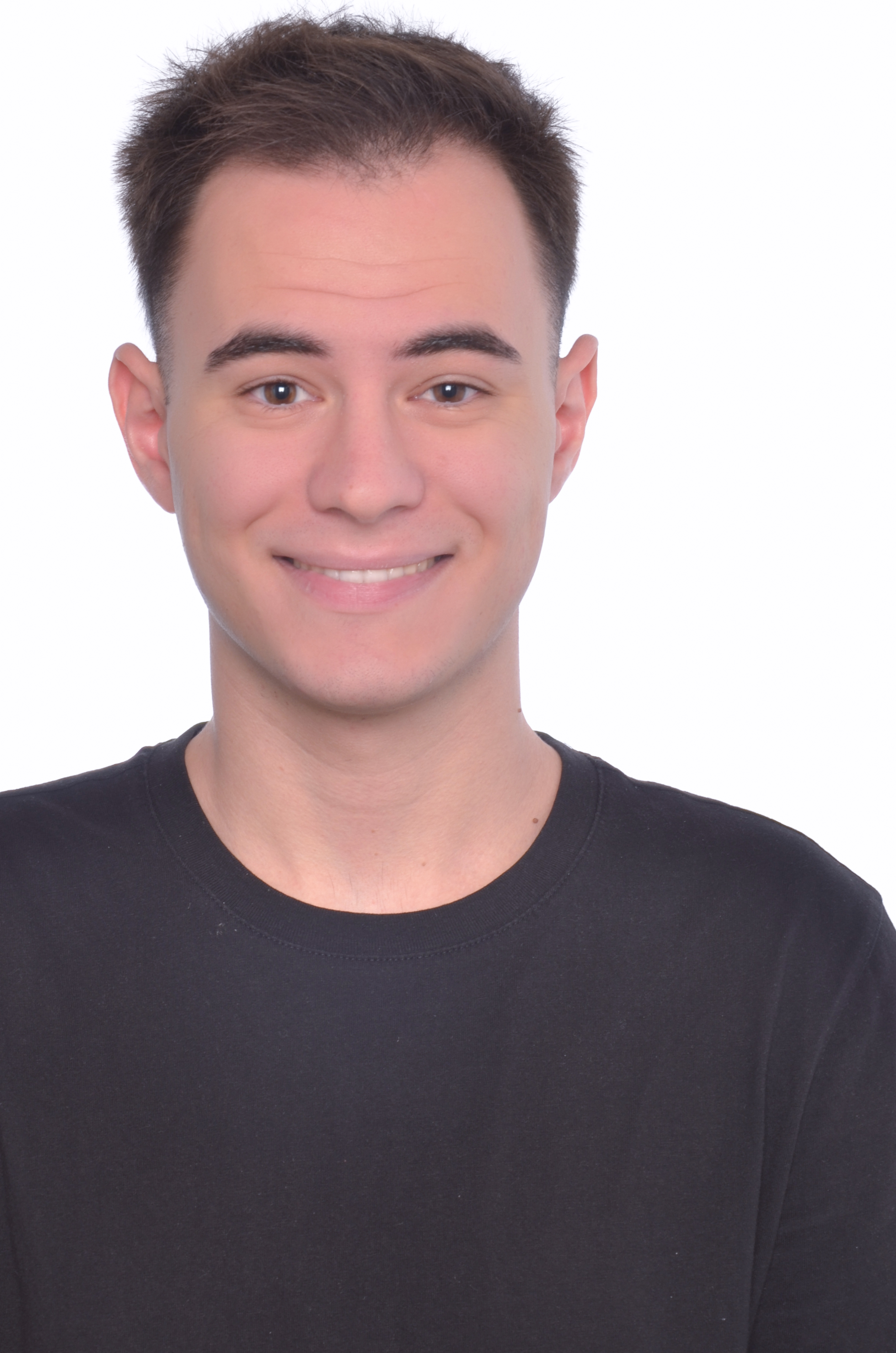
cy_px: 525
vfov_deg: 22.2
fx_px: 3438
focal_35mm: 92
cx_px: 327
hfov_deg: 14.8
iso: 100
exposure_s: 1/100
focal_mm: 45
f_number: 10
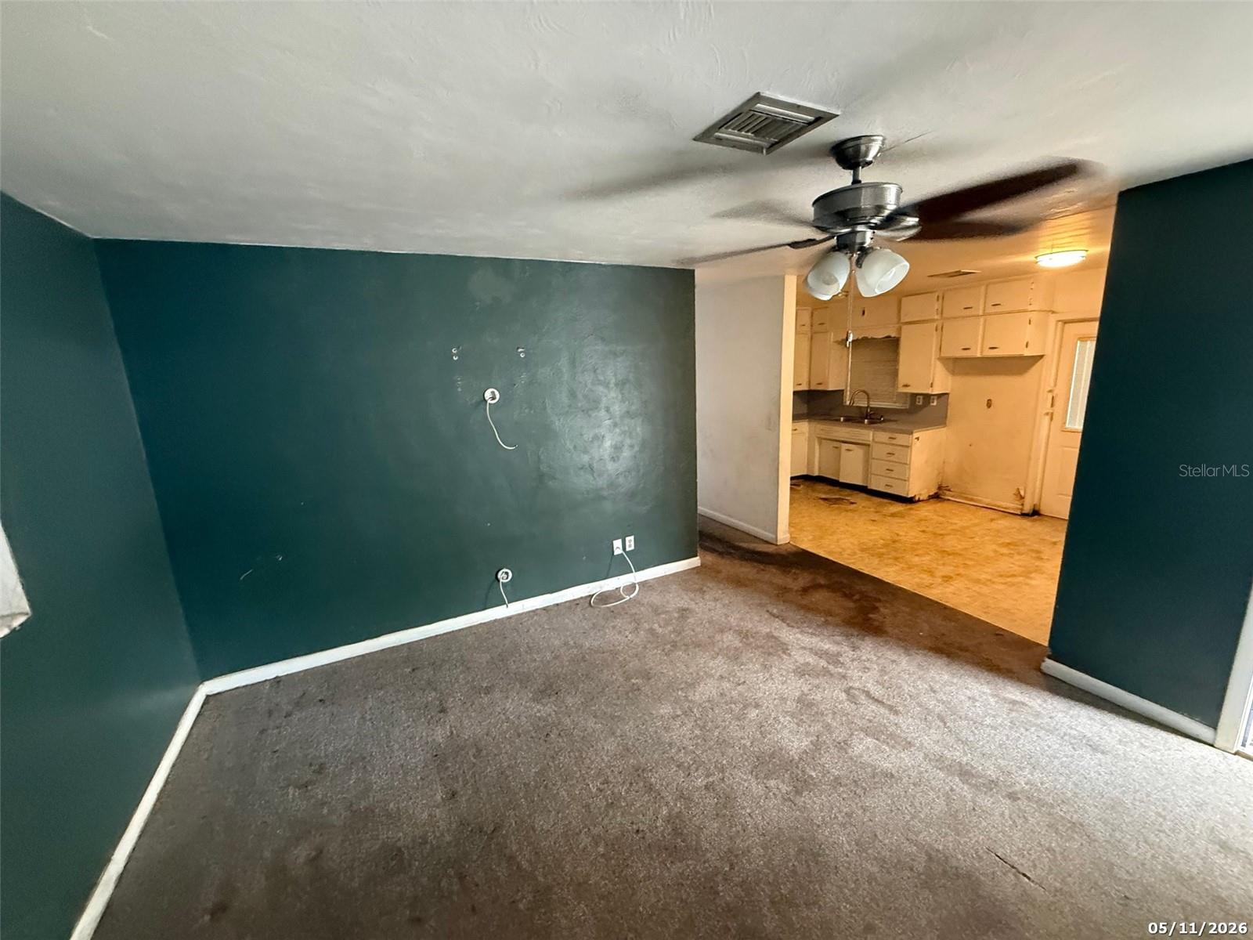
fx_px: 507
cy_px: 470
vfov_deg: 85.7
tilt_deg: -11.2
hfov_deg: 102.1
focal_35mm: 14
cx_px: 626
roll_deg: +2.5
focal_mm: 2.22
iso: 800
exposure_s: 1/48
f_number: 2.2
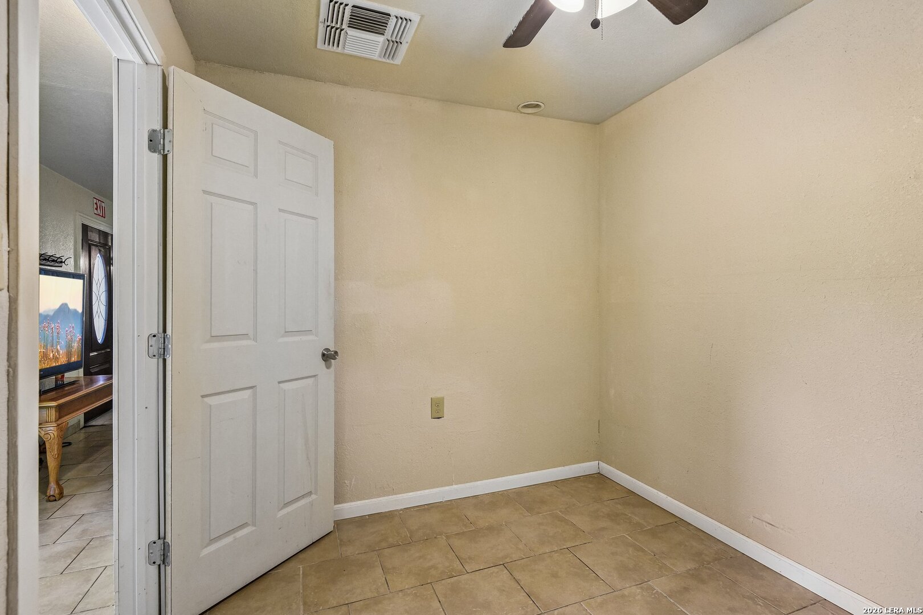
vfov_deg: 73.7
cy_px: 308
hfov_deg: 96.7
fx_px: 410
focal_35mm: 16
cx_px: 462
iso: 1100
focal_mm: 16
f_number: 8
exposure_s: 1/15
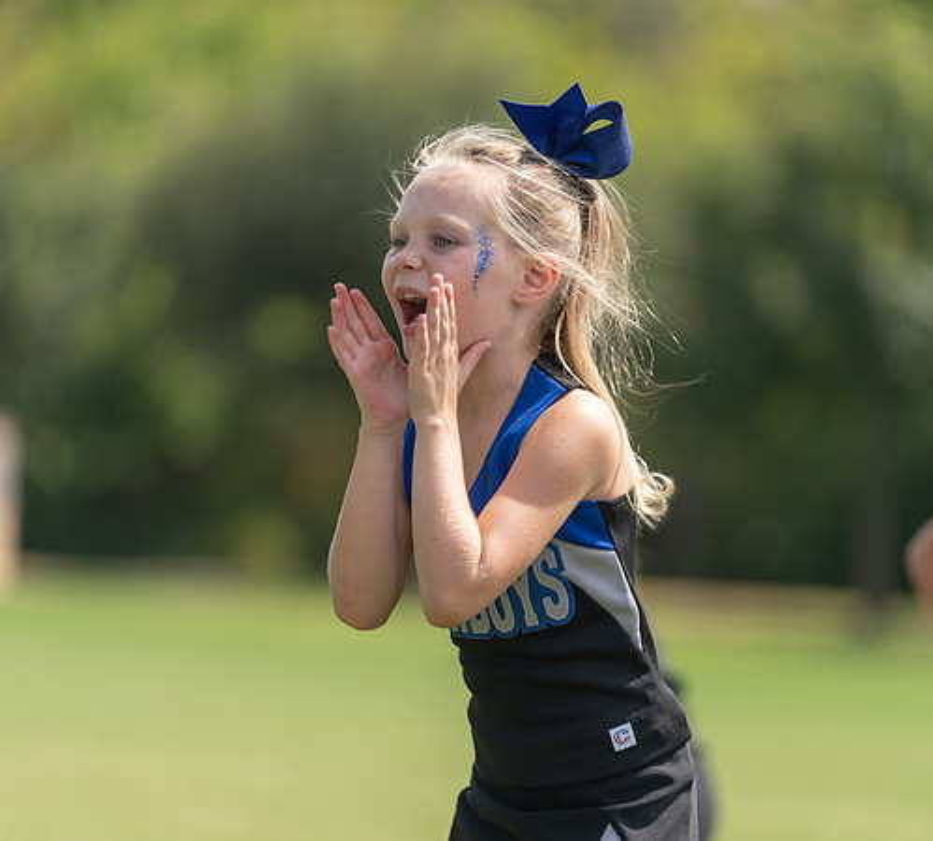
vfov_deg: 6.8
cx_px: 486
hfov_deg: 7.6
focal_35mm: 243
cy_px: 421
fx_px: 7050
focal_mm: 194
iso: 100
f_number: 2.8
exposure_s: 1/1250
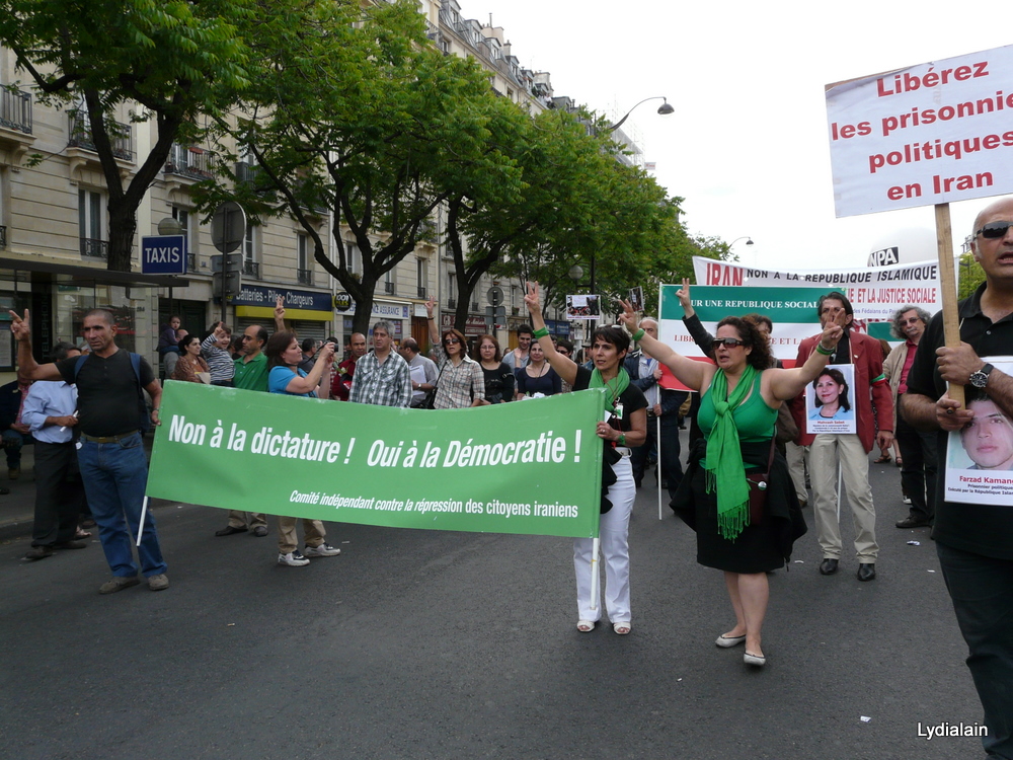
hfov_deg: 63.4
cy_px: 380
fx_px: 819
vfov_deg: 49.7
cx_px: 506
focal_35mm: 28
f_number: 4
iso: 100
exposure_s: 1/160
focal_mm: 4.6
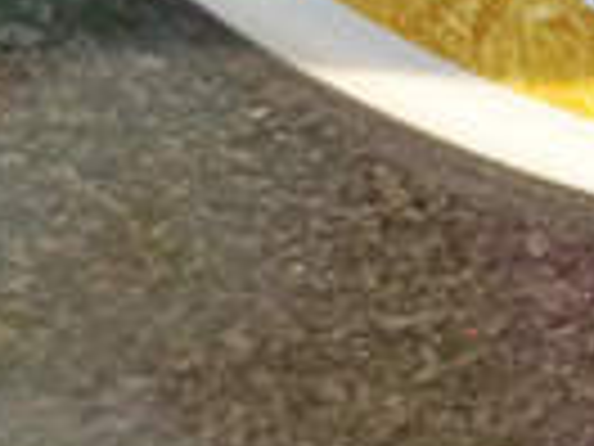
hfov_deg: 12.1
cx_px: 1053
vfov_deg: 9.8
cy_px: 59
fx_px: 2591
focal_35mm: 151
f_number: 1.69
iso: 112
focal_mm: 4.76
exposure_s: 1/250
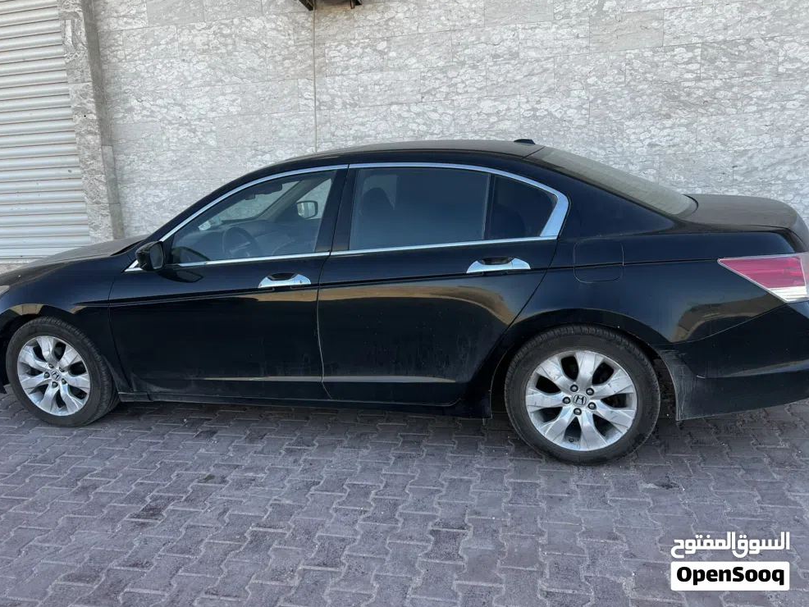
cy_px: 295
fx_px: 631
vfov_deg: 51.4
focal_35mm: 27
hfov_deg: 65.3
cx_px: 390
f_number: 1.5
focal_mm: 5.7
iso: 50
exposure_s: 1/687
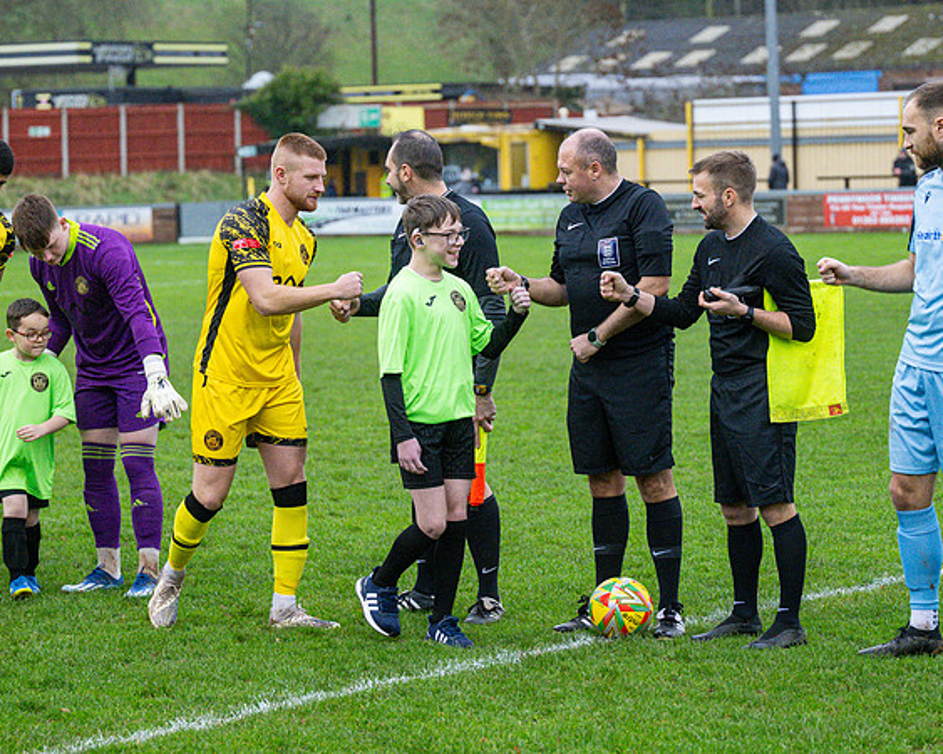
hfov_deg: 16.3
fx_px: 3301
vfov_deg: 13.0
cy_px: 377
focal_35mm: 118
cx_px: 513
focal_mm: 70
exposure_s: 1/2000
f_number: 2.8
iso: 2000
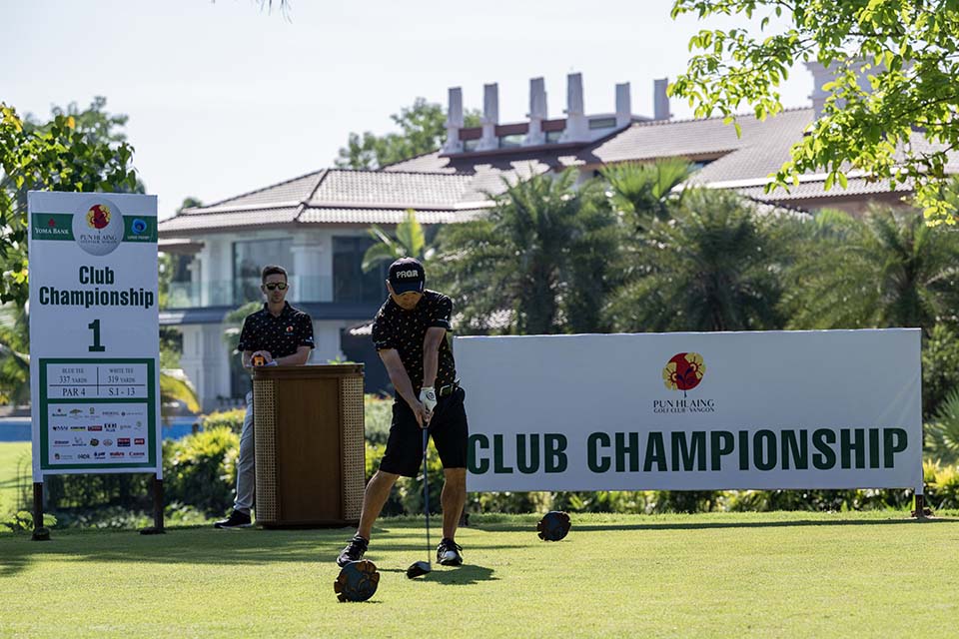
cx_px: 480
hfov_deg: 18.6
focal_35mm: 110
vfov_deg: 12.5
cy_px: 320
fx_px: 2930
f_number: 4.5
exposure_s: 1/2000
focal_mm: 110
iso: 450
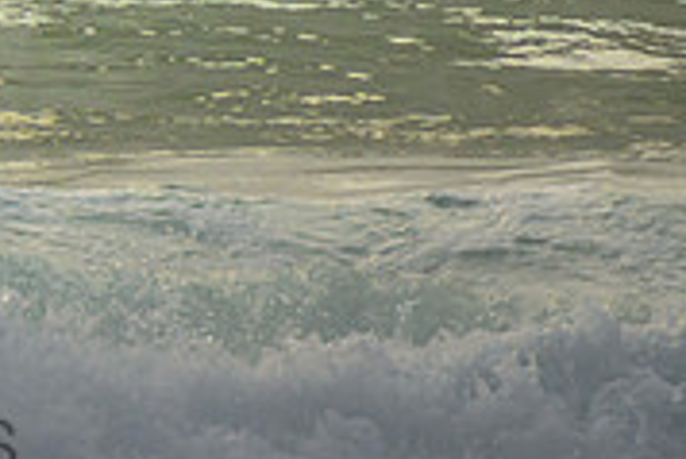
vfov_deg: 0.8
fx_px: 34079
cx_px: -545
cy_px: -212
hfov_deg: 1.2
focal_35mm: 1787
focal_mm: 400
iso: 560
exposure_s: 1/2000
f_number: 5.6
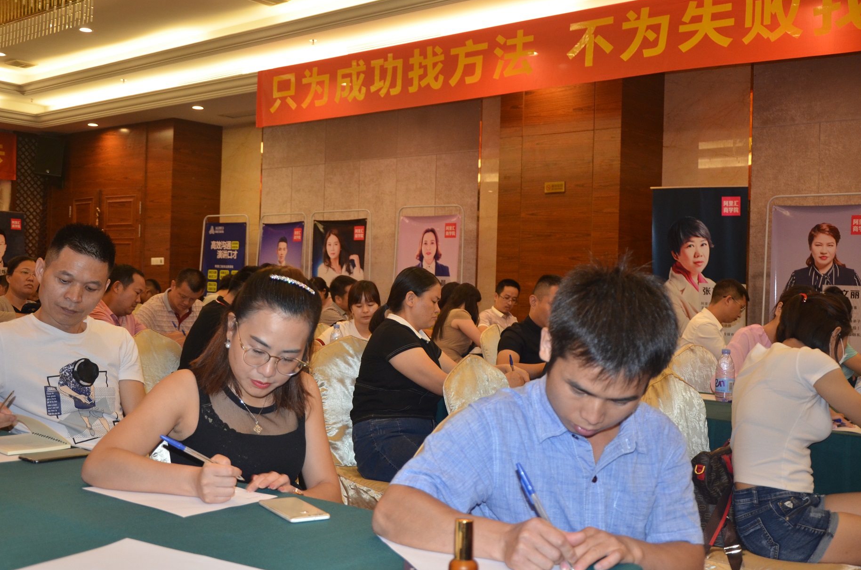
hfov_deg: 49.0
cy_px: 276
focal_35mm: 40
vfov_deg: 33.6
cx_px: 409
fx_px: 943
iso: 800
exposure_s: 1/60
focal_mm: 25
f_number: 4
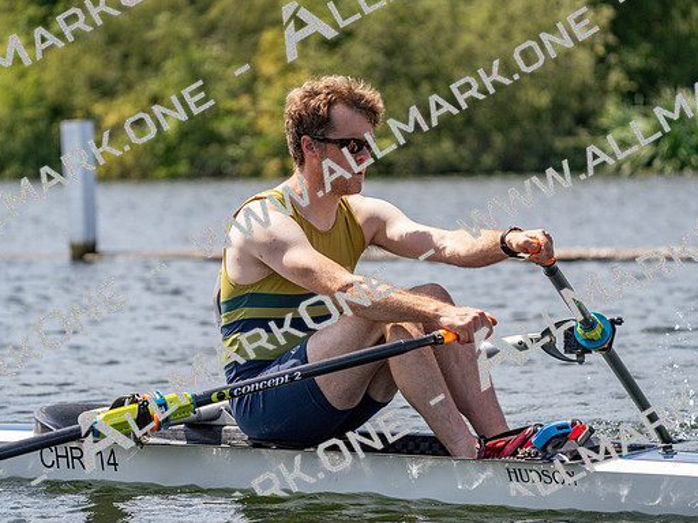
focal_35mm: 218
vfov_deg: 6.8
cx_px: 357
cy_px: 262
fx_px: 4396
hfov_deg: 9.1
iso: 320
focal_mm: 200
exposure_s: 1/2000
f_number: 5.6
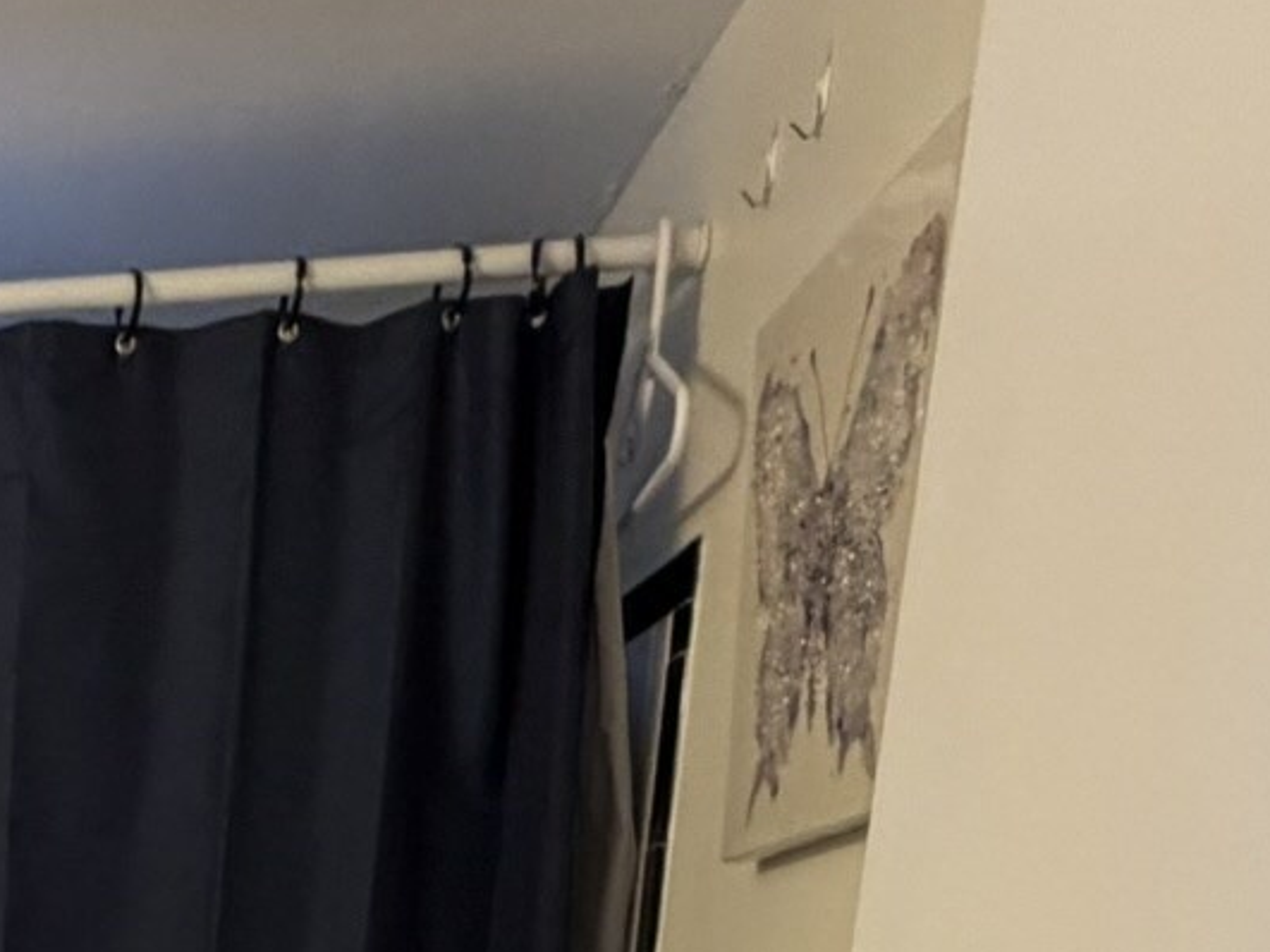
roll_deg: +0.1
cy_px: 1617
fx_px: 1981
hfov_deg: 29.6
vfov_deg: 20.7
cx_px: -320
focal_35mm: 54
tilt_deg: -17.5
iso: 250
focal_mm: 2.22
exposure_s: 1/60
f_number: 2.2
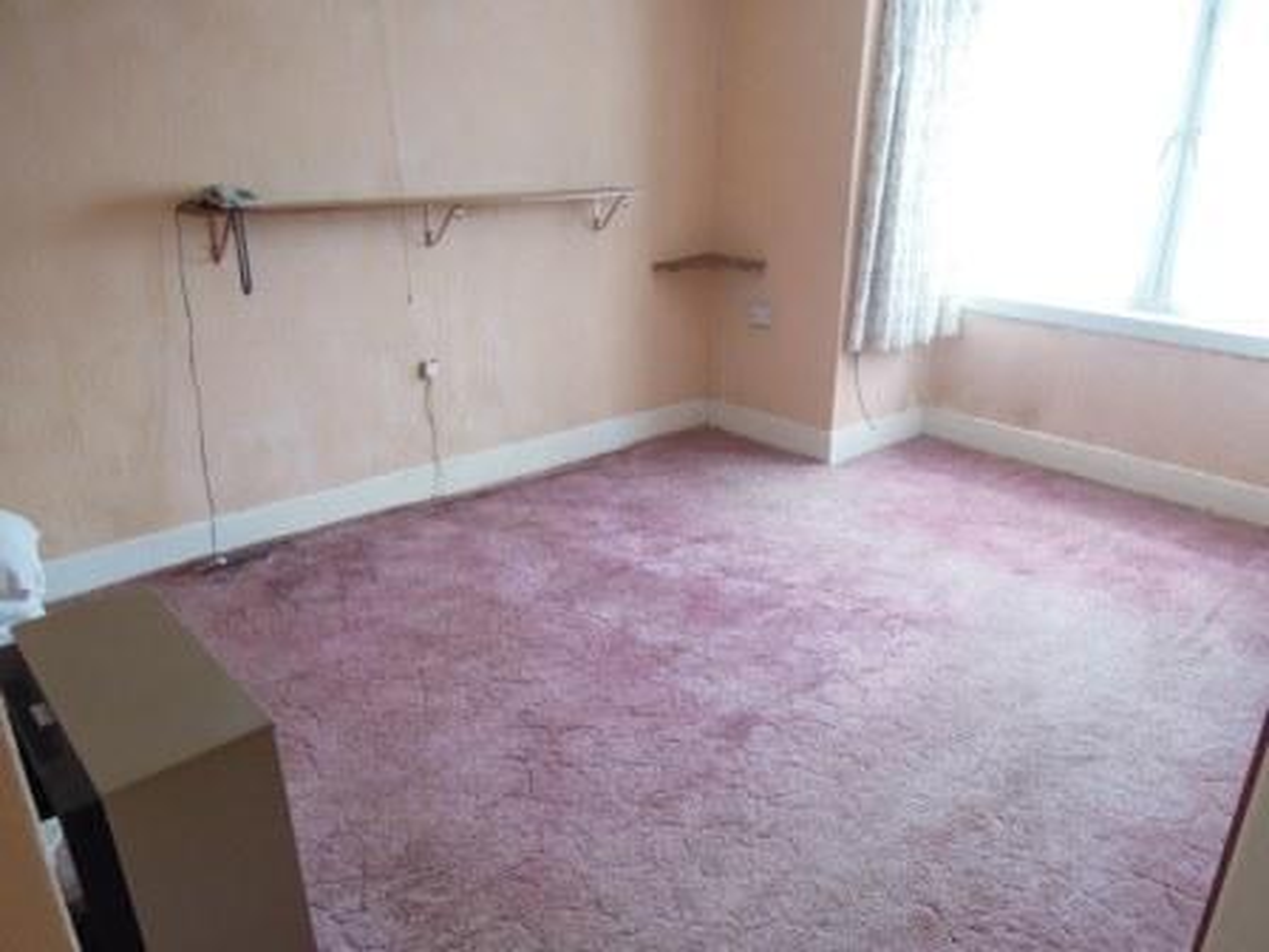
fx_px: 880
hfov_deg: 71.6
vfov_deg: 56.8
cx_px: 634
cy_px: 476
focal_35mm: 24
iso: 360
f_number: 2.8
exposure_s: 1/30
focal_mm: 4.3
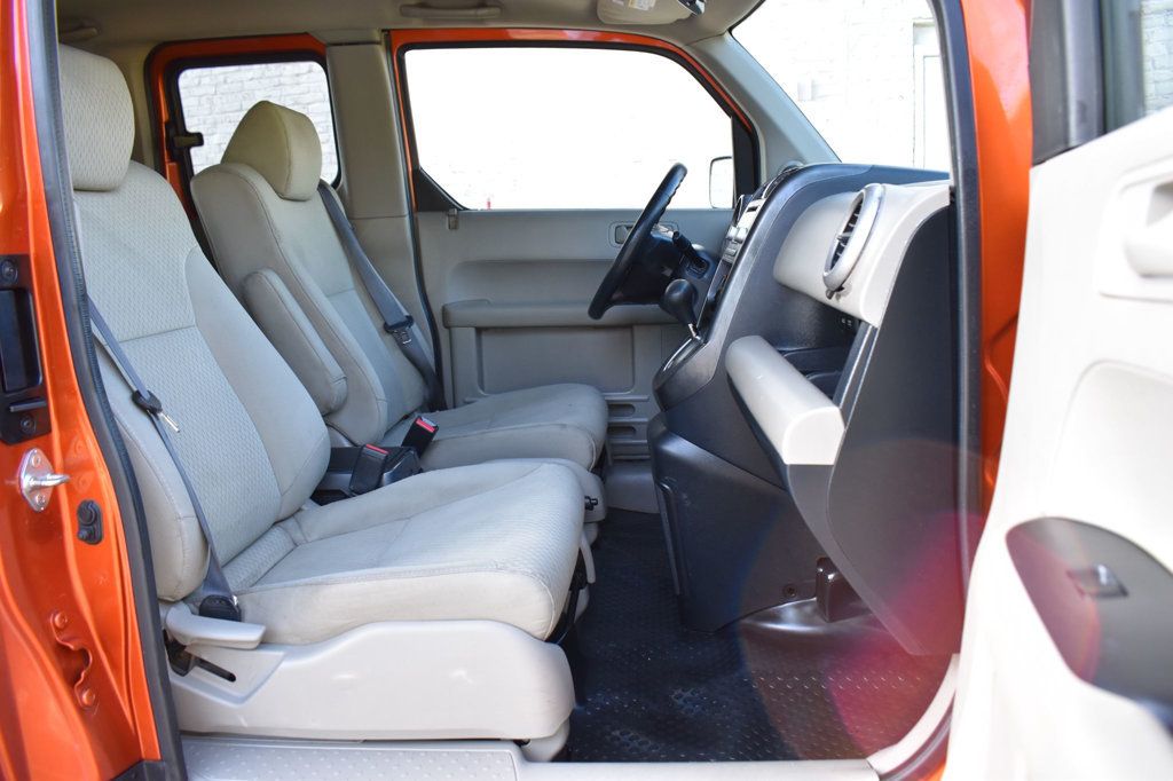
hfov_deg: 67.4
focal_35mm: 27
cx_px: 586
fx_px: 879
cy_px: 390
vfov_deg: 47.9
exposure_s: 1/125
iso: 720
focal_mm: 18
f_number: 5.6
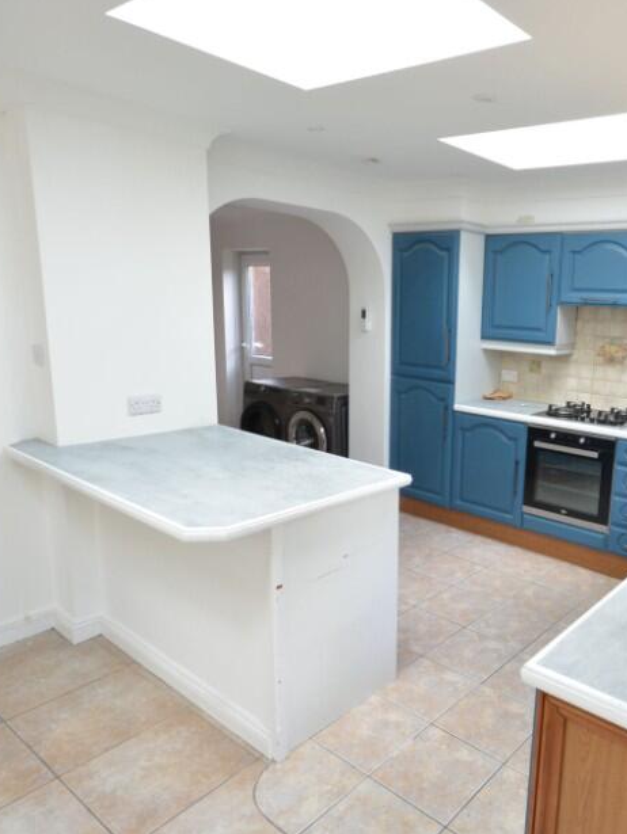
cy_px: 433
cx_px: 480
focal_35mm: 24
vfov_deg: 71.5
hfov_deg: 53.9
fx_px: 579
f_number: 8
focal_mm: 10
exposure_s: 1/20
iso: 400
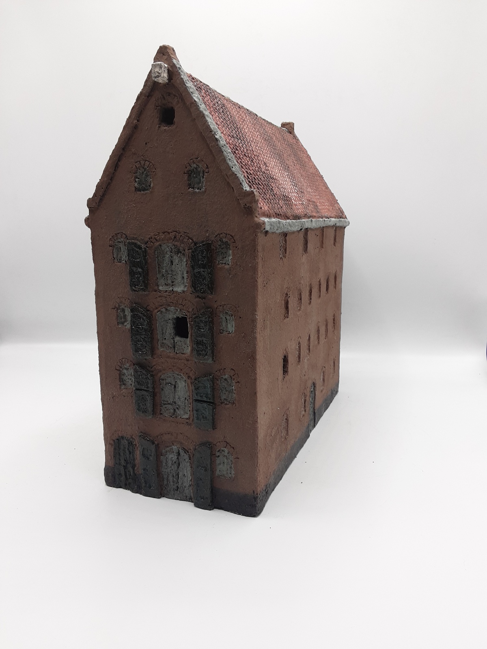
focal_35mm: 28
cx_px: 244
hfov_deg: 49.7
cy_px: 324
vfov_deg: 63.4
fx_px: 525
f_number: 1.9
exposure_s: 1/187
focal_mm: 2.9
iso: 40
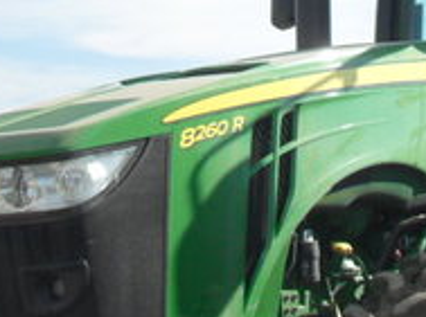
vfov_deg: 14.6
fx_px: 1241
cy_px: 205
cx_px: 471
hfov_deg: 18.7
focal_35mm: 101
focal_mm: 6.2
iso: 100
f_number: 8.9
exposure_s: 1/125
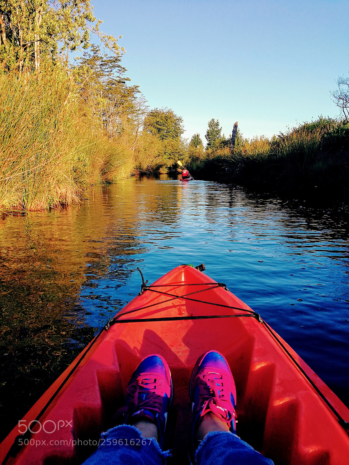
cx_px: 174
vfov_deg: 65.3
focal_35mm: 27
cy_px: 232
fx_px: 363
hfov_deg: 51.4
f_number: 2.2
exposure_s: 1/553
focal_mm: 3.95
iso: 50
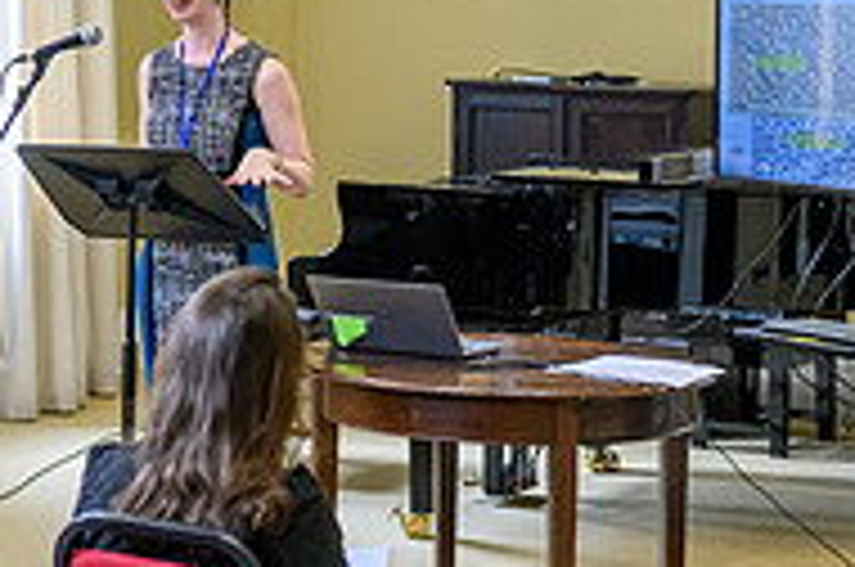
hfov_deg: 16.6
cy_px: 11
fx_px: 2798
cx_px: -171
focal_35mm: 118
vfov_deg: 11.5
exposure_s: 1/640
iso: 2500
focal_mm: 38
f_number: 2
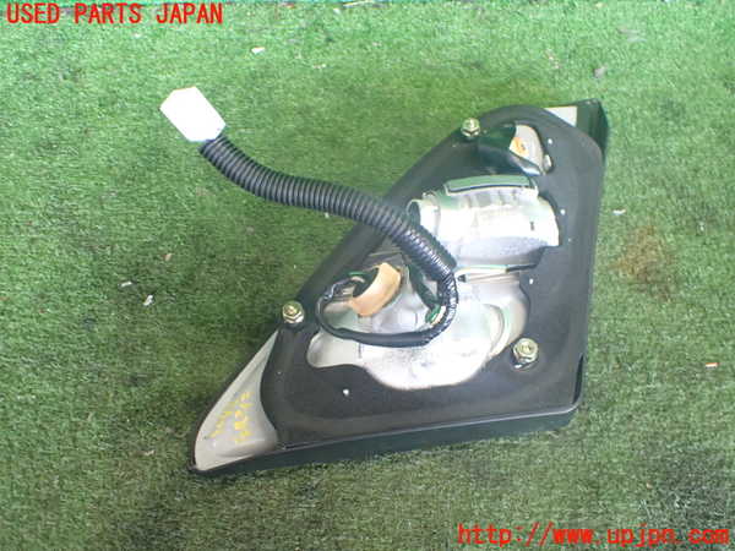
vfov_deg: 46.8
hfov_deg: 60.0
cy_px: 276
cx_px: 368
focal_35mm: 30
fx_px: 637
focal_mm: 5.4
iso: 800
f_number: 2.3
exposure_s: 1/100
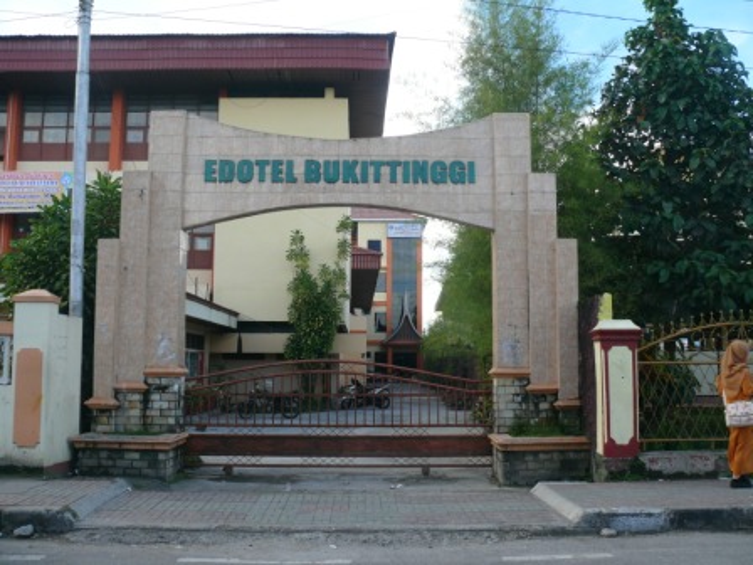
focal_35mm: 35
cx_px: 376
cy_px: 282
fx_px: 761
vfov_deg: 40.7
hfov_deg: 52.6
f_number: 4
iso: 100
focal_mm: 7.4
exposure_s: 1/160
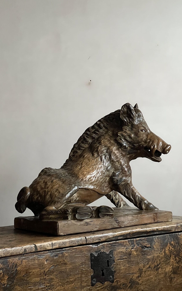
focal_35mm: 82
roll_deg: +0.5
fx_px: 651
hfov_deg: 15.9
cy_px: 145
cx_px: 95
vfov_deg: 25.2
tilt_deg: -1.3
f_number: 2.8
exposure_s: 1/30
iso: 1250
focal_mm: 9
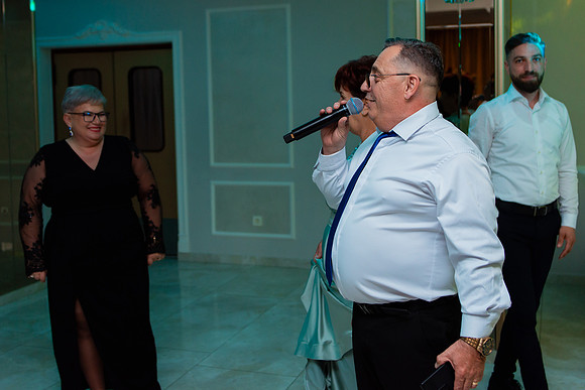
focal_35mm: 44
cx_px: 292
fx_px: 719
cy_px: 143
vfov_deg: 30.2
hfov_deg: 44.3
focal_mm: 35
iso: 1250
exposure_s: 1/200
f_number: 3.2
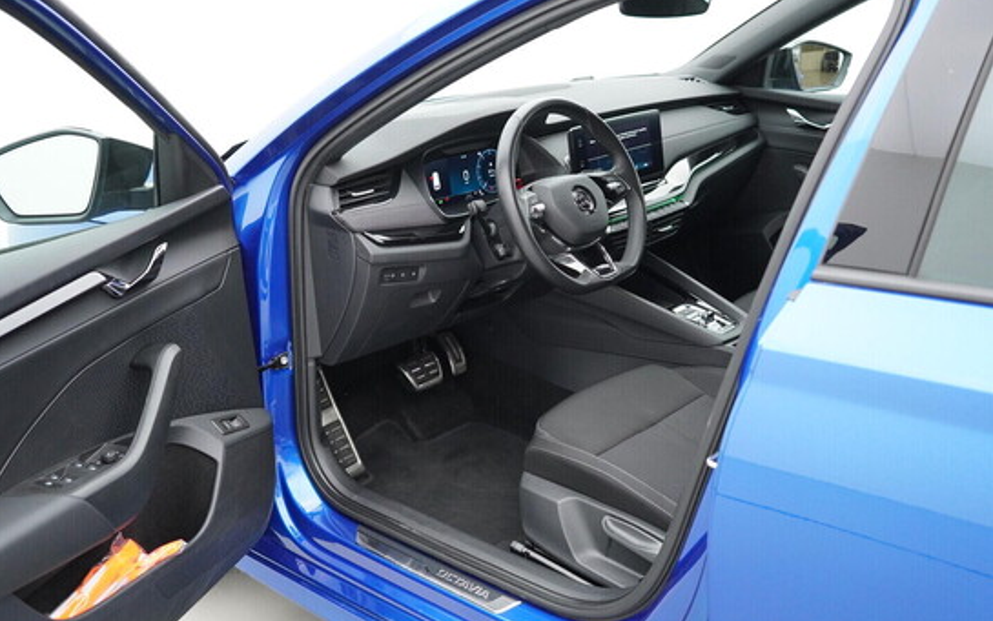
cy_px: 306
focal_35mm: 37
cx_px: 494
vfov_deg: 34.5
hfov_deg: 52.7
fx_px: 1002
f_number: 2.8
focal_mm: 24
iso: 2500
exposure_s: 1/500
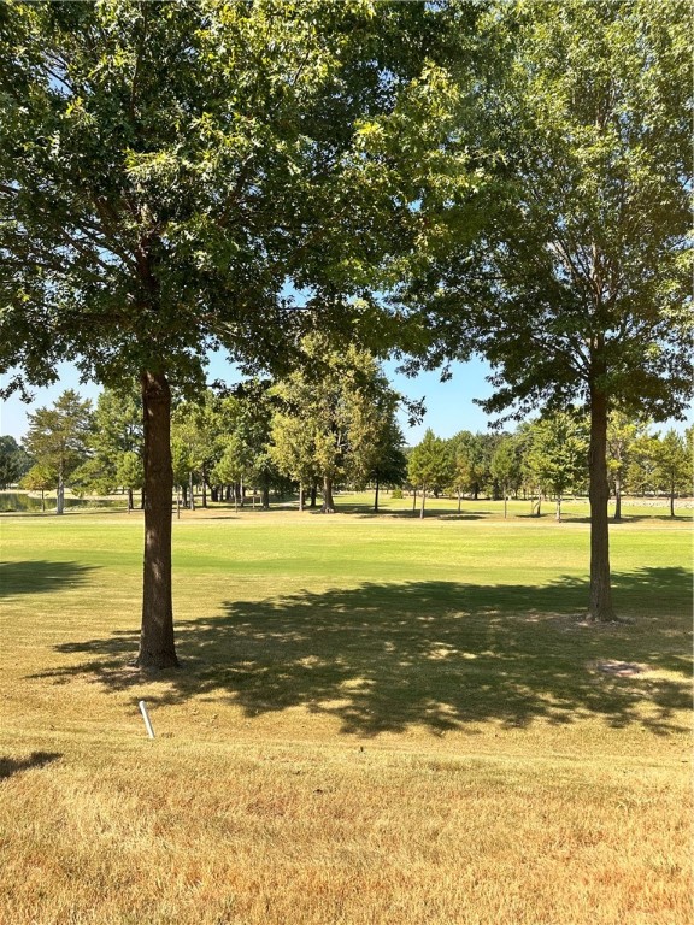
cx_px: 347
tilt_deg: +1.0
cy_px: 462
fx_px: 642
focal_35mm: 24
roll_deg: -0.4
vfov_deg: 71.6
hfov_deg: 56.8
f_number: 1.78
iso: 80
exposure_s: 1/2070
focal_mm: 6.86
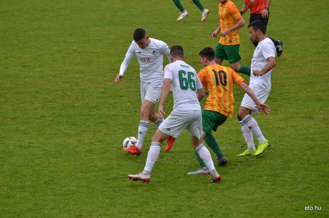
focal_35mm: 300
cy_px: 109
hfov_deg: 6.9
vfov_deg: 4.6
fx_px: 2736
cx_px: 164
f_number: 5.3
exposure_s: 1/1600
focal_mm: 200
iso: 800
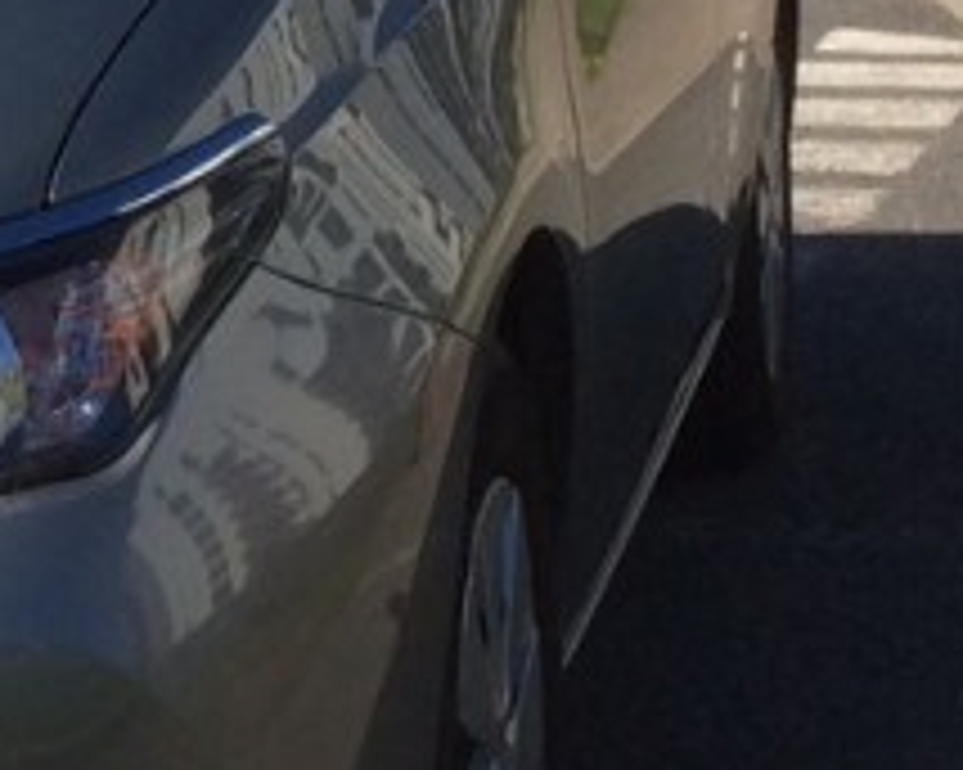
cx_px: -488
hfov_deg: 11.8
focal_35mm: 156
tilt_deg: -9.9
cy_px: 176
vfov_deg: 9.9
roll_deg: +1.7
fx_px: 4444
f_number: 2.4
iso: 32
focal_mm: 3.3
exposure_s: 1/1546
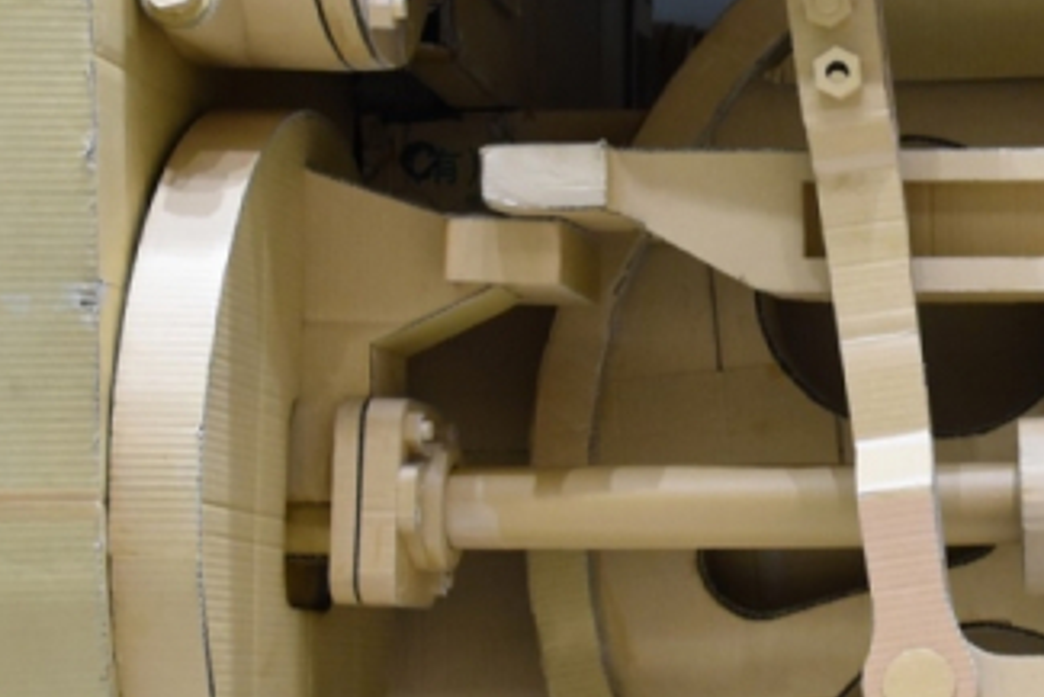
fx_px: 3749
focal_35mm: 129
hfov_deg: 15.3
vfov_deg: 10.6
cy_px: 426
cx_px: 1256
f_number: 4.2
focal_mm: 35
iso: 1000
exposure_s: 1/60
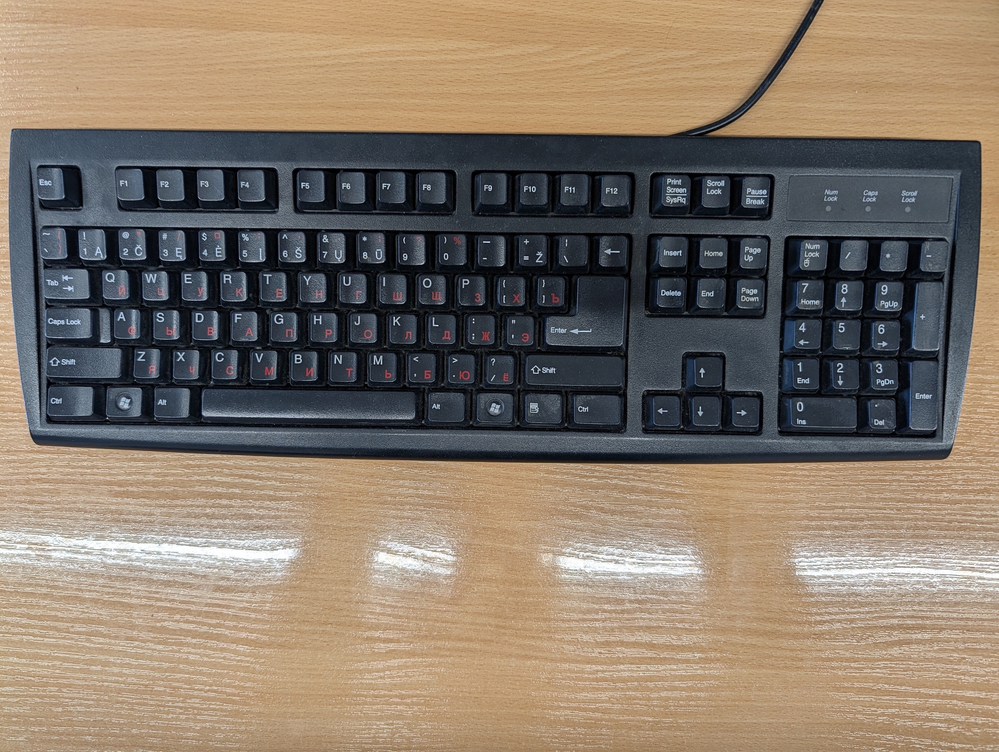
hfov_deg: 71.5
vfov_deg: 56.9
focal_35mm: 24
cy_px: 376
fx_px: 694
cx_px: 500
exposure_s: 1/75.6
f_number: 1.68
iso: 22
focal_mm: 6.9
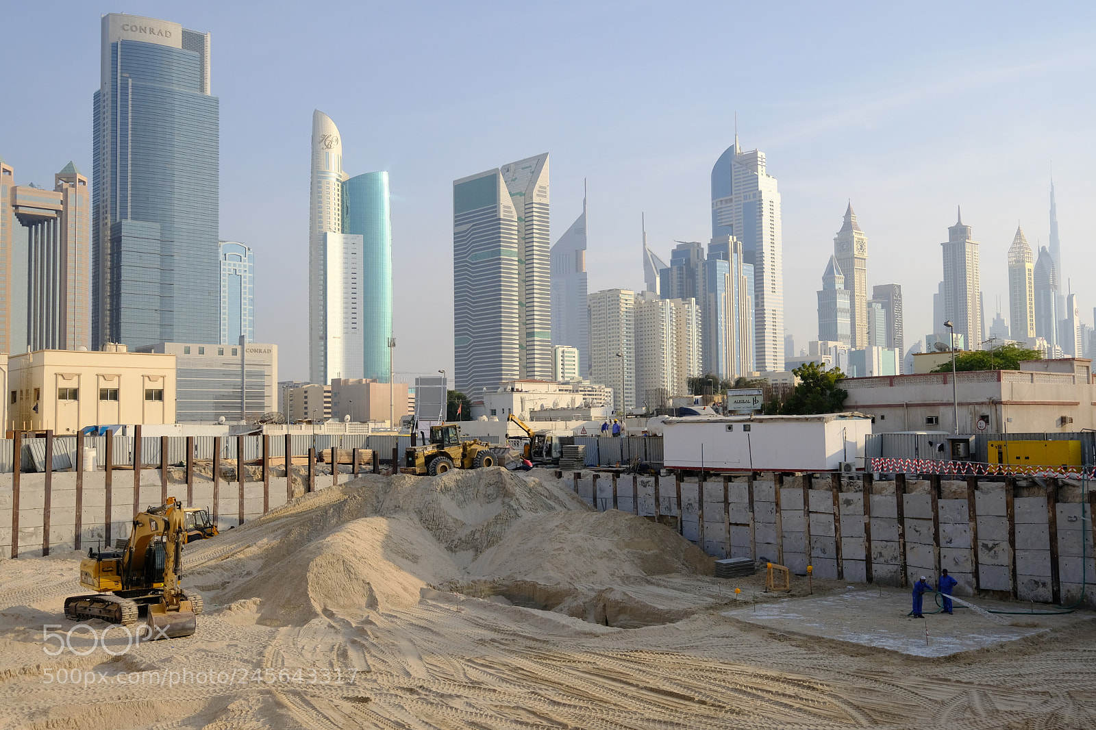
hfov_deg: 53.1
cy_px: 365
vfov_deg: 36.9
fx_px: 1096
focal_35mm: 36
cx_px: 548
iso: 400
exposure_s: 1/1250
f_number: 5.6
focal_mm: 24
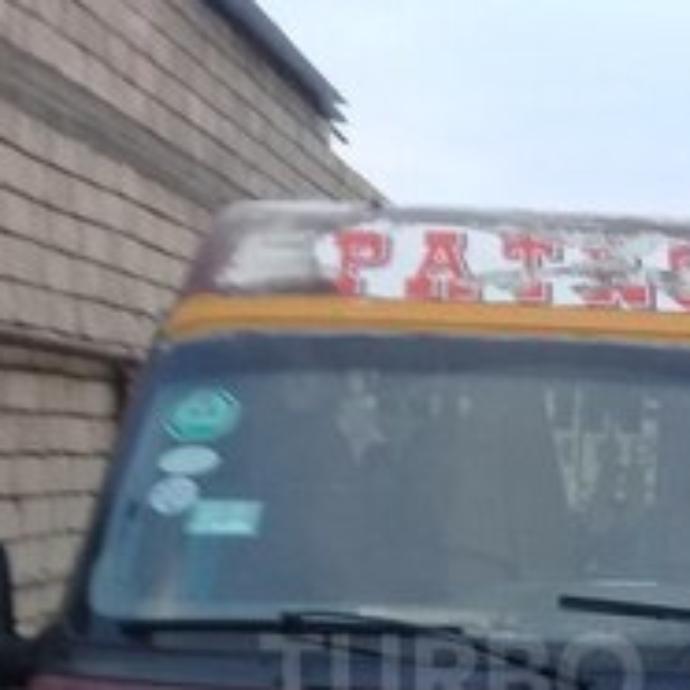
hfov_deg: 23.3
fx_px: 1646
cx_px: 545
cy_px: 675
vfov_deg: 22.8
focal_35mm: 73
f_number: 2.2
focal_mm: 3.3
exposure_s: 1/33
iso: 64
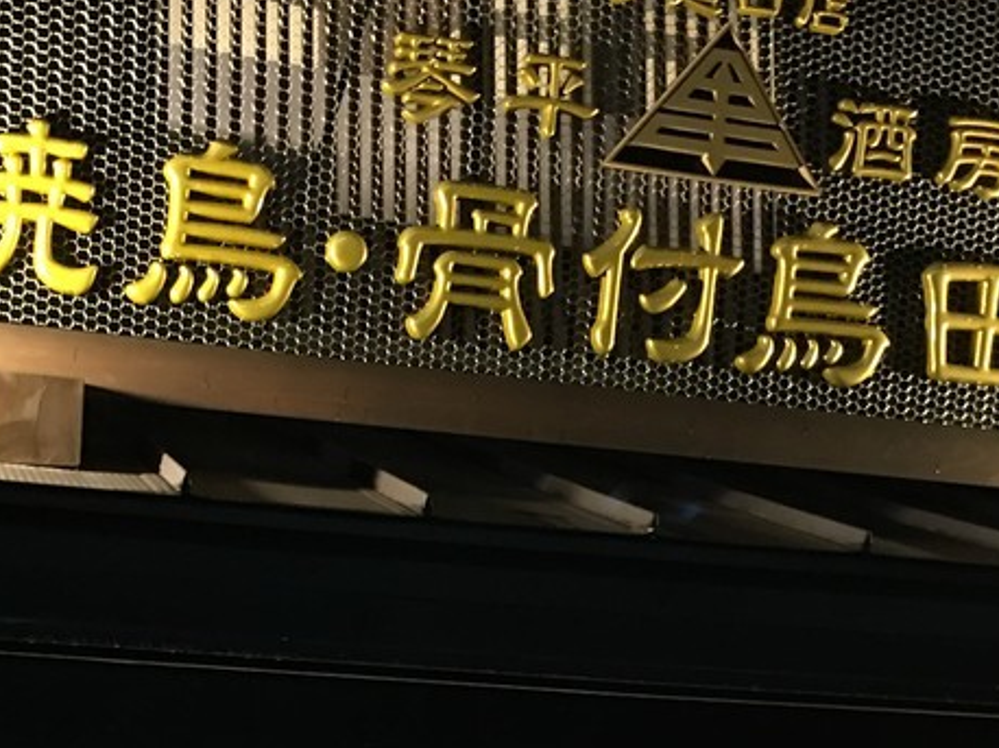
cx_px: 521
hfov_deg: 25.7
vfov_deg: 18.6
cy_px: 844
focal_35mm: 76
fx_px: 2192
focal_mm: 4.15
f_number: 2.2
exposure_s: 1/8
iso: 100
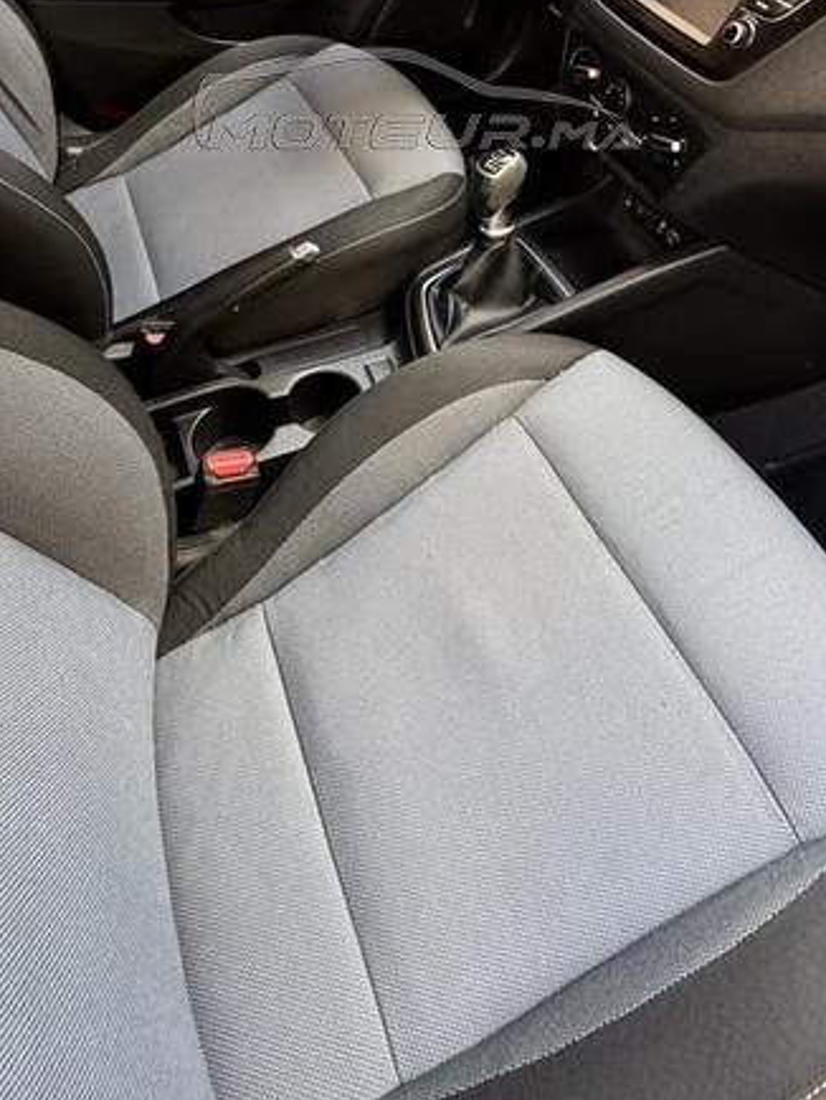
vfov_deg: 54.6
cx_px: 416
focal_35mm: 28
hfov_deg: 49.8
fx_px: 890
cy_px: 98
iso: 320
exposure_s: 1/99
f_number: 2.2
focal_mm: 2.22
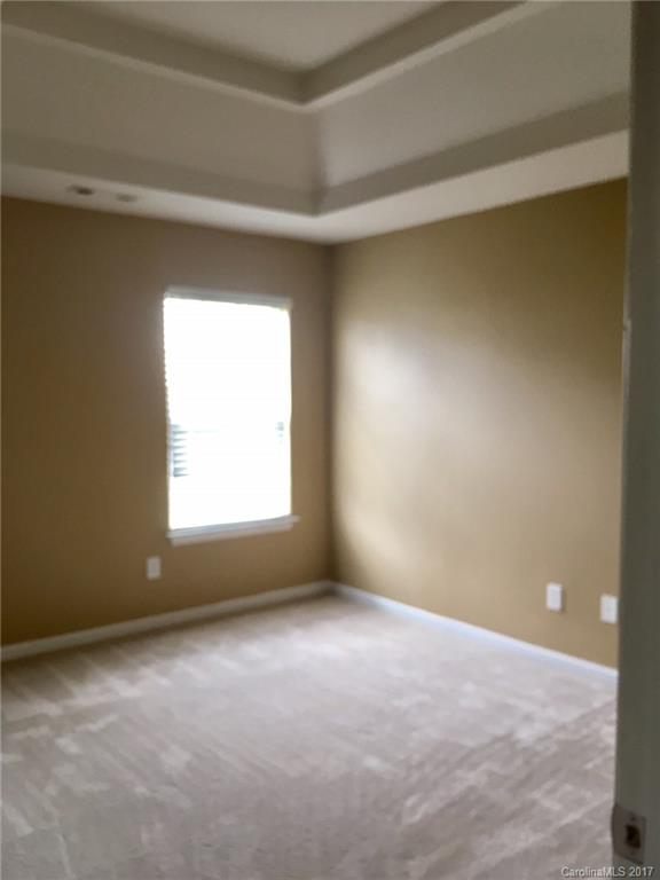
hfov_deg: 48.2
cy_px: 440
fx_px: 737
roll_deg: -0.1
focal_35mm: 29
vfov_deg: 61.7
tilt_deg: -3.5
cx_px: 330
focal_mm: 4.15
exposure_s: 1/30
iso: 50
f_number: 2.2
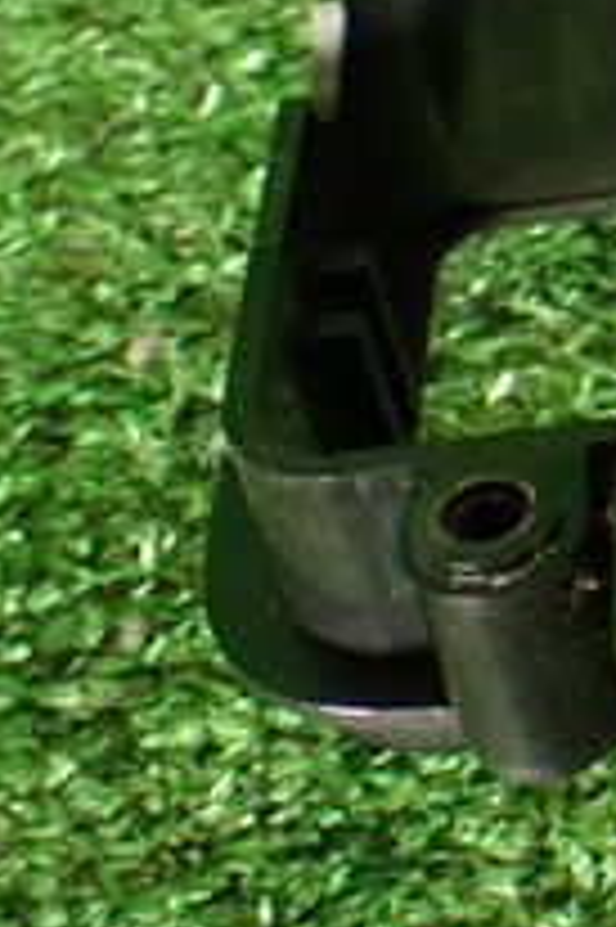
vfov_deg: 20.5
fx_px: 2494
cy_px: 54
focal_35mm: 97
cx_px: 1236
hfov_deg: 12.4
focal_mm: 5.79
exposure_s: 1/50
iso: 200
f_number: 2.4
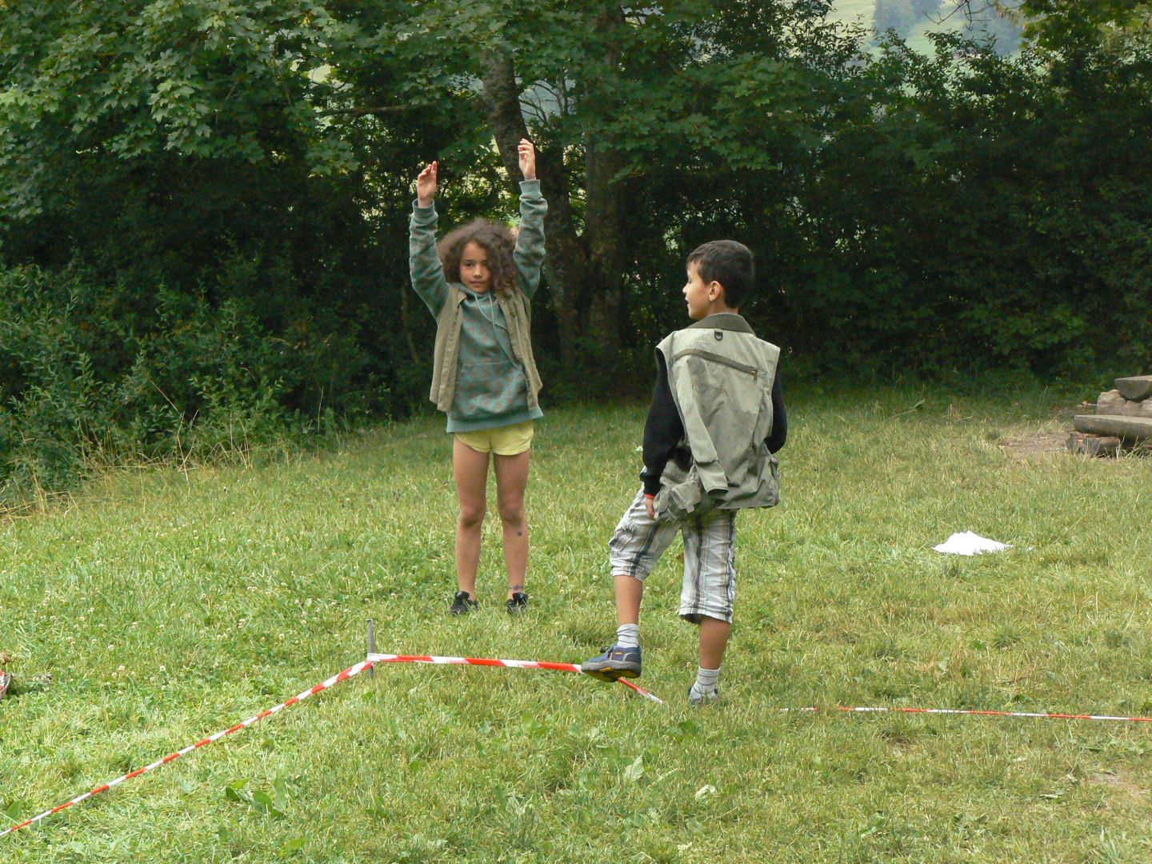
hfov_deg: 18.5
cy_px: 432
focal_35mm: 106
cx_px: 576
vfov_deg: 14.0
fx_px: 3528
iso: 400
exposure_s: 1/200
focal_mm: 17.7
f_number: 5.6
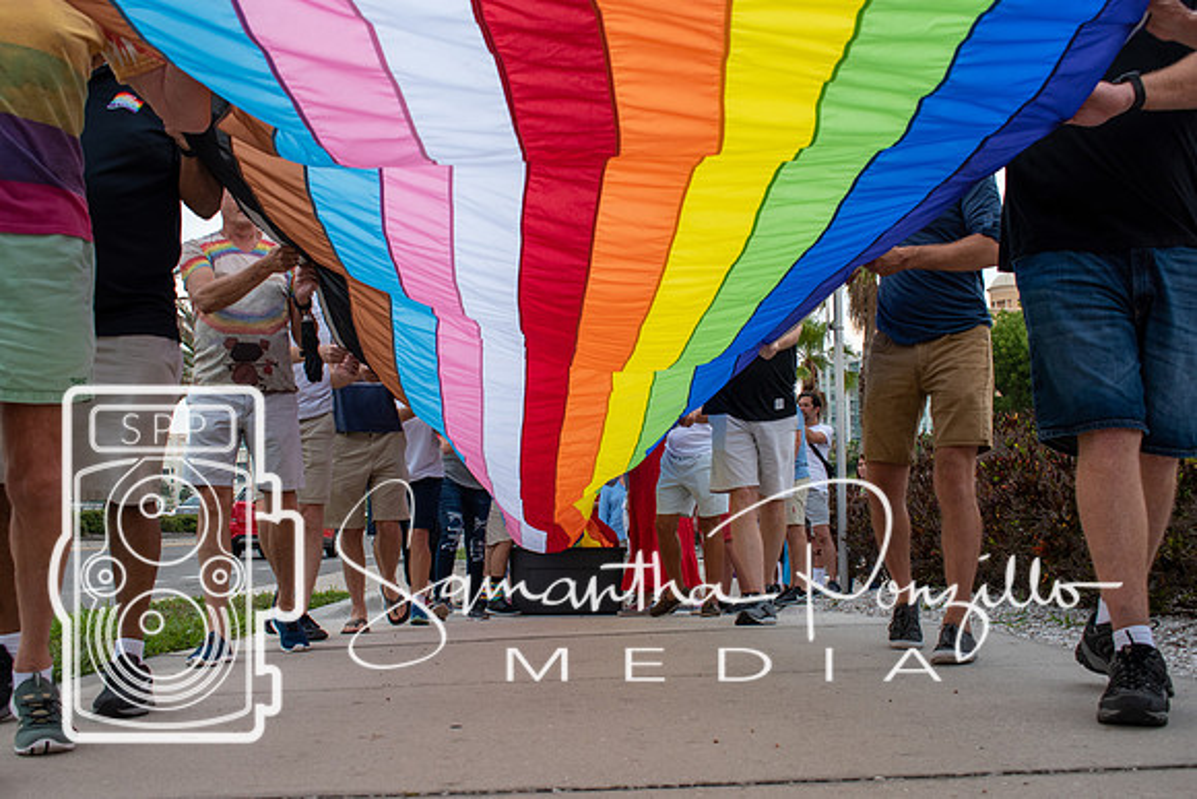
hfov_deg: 49.5
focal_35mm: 39
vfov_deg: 34.2
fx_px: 1297
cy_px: 400
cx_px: 598
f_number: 8
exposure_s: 1/250
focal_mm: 26
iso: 400
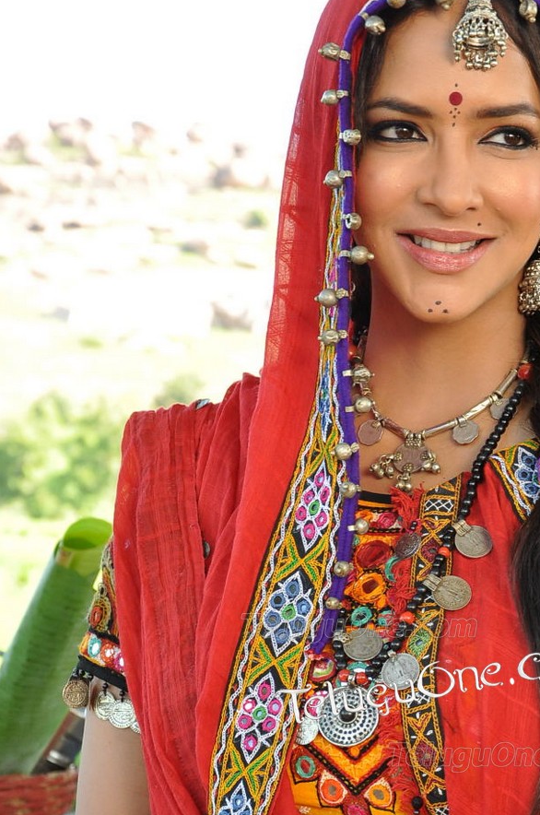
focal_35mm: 118
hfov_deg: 11.5
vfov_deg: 17.3
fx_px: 2662
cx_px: 470
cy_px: 599
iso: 500
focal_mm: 45
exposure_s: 1/125
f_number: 5.6
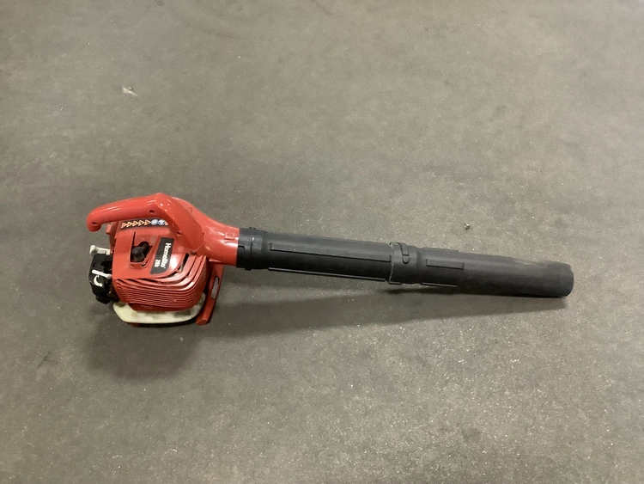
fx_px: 577
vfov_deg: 45.5
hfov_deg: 58.3
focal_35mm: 31
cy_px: 242
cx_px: 322
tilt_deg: -52.4
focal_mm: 3.3
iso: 500
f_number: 2.4
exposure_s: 1/30
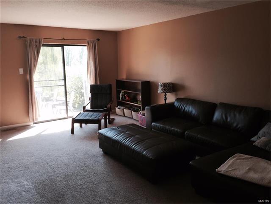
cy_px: 102
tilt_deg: -12.2
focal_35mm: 29
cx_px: 136
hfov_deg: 61.7
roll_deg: -0.4
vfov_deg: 48.2
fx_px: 227
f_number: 2.2
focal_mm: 4.15
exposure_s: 1/60
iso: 32
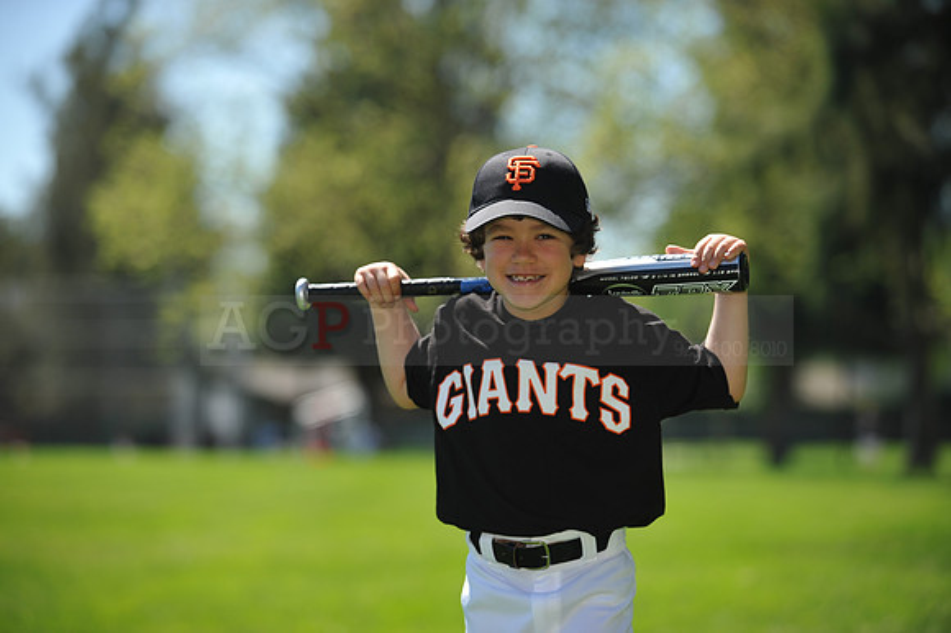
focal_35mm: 135
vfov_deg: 10.1
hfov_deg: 15.2
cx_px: 476
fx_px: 3564
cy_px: 316
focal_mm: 135
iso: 200
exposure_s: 1/1250
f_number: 4
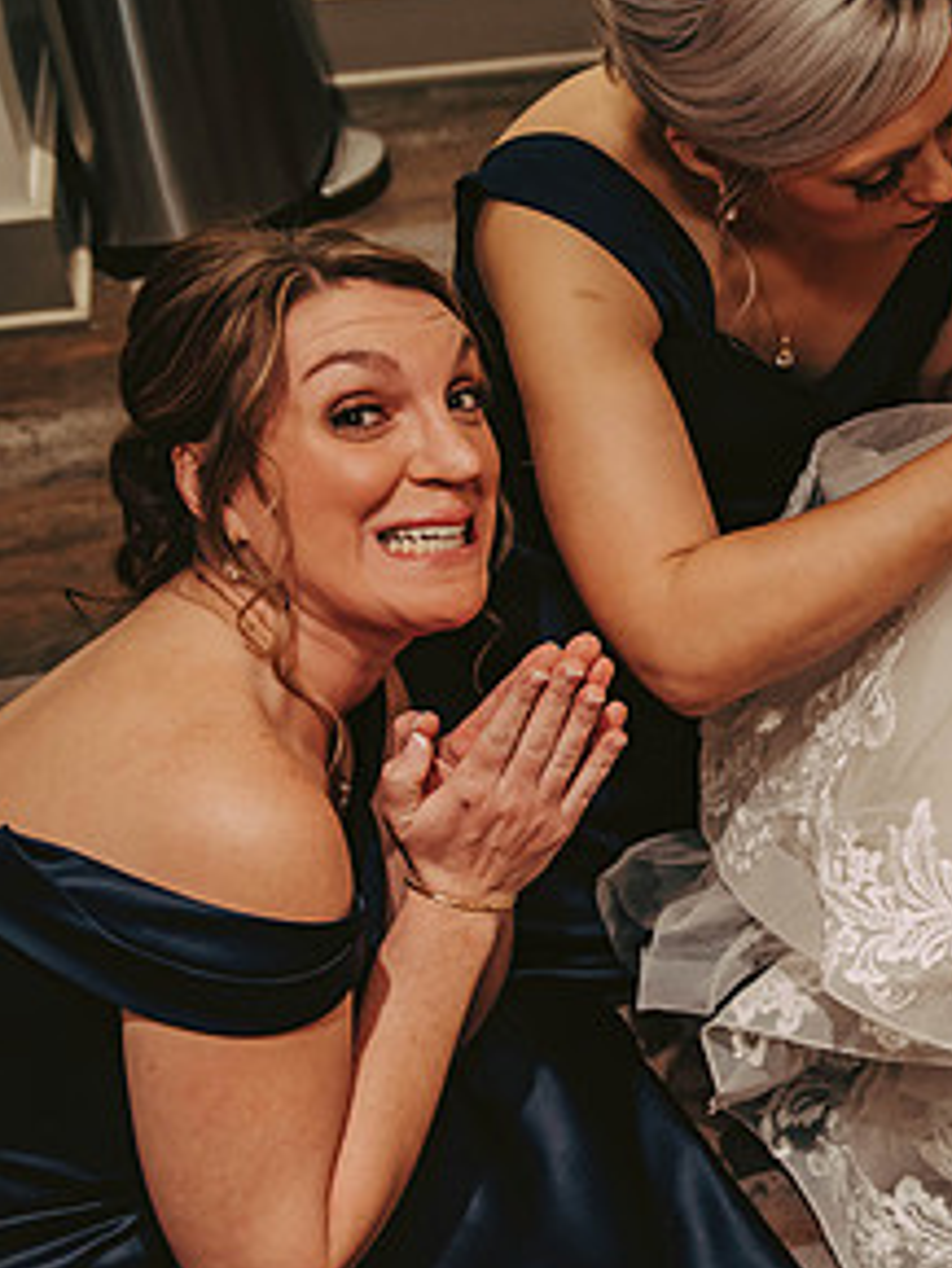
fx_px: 1979
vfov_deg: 35.5
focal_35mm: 54
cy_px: 590
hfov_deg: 25.3
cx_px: 1022
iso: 1250
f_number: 3.2
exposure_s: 1/125
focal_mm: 28
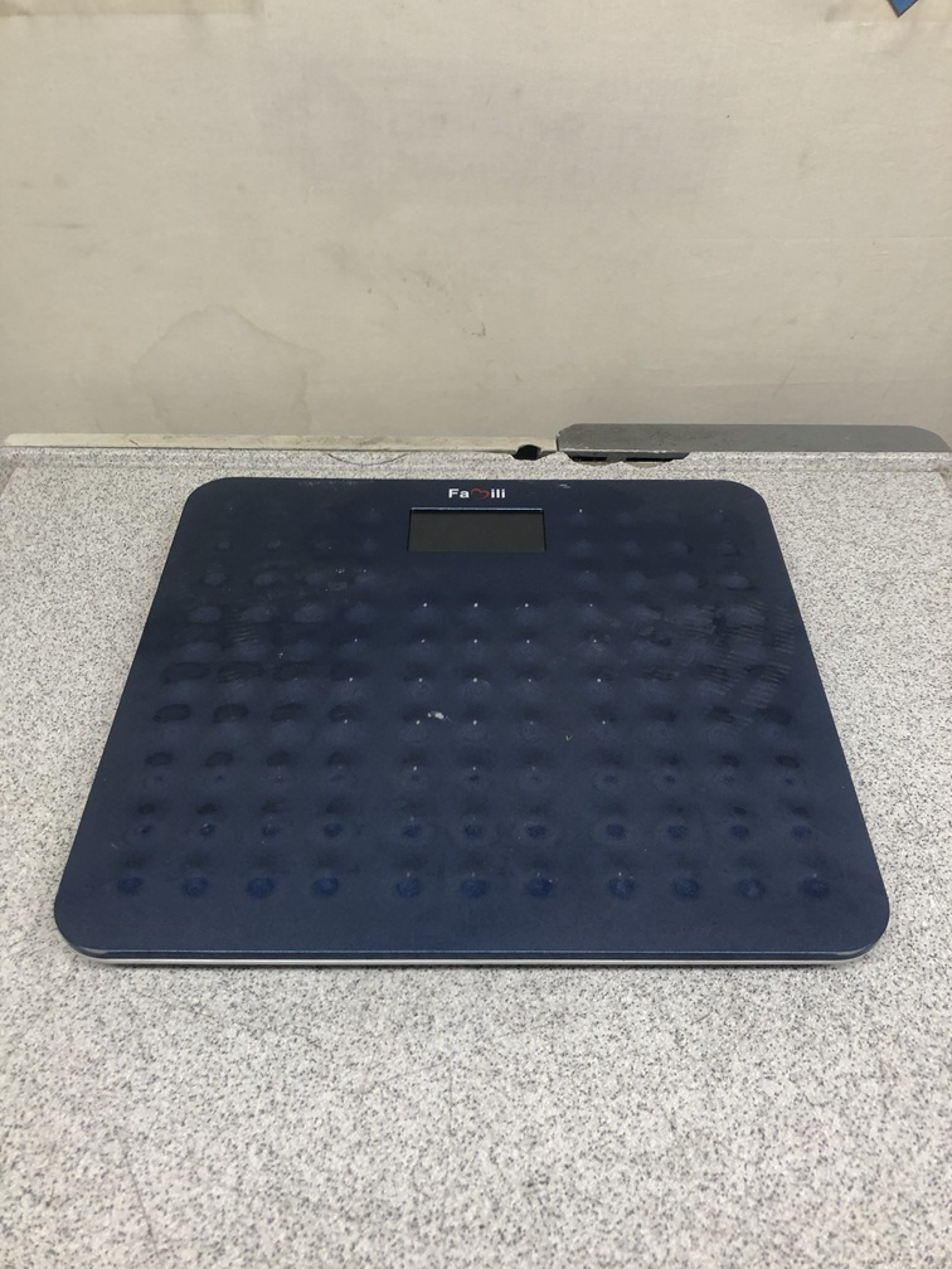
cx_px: 476
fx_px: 1027
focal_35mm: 28
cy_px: 634
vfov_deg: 63.4
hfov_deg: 49.7
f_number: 1.8
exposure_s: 1/30
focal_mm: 3.99
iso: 25
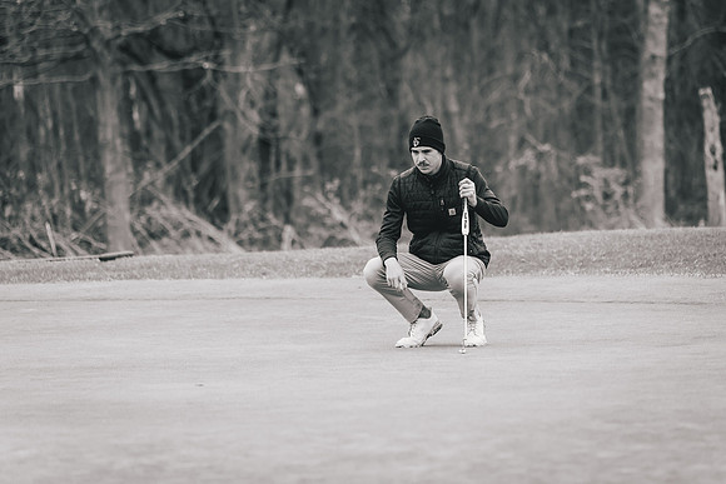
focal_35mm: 202
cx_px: 416
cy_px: 210
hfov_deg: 10.2
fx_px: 4082
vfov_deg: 6.8
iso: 640
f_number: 2.8
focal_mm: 150
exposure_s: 1/3200
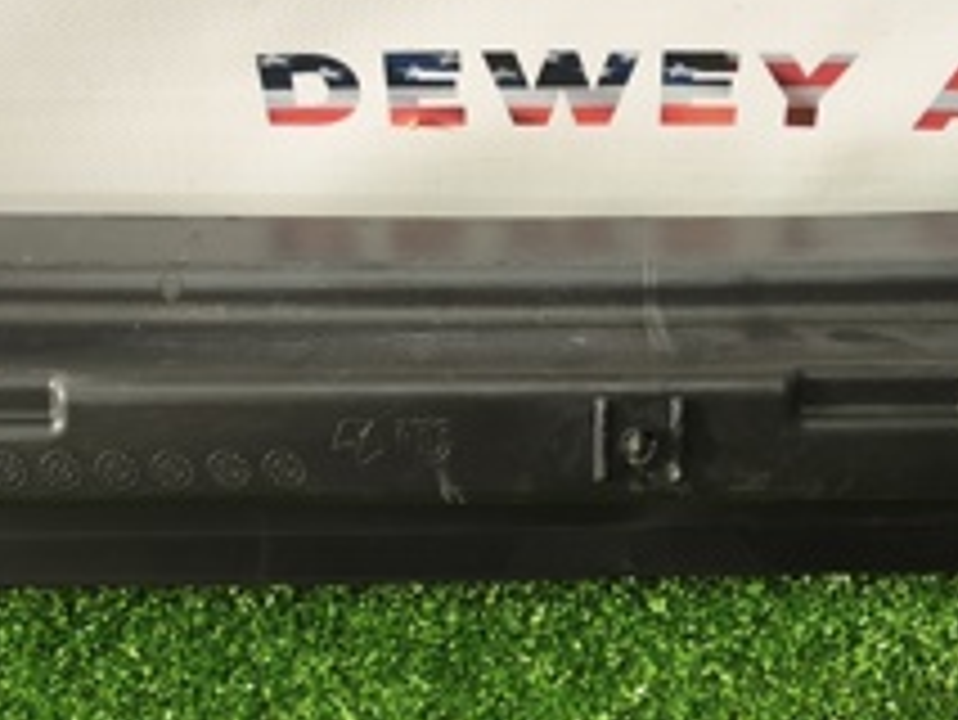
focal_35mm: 69
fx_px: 1911
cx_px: 585
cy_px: 364
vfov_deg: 21.3
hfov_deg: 28.1
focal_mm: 5.35
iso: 250
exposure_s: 1/50
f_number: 1.7
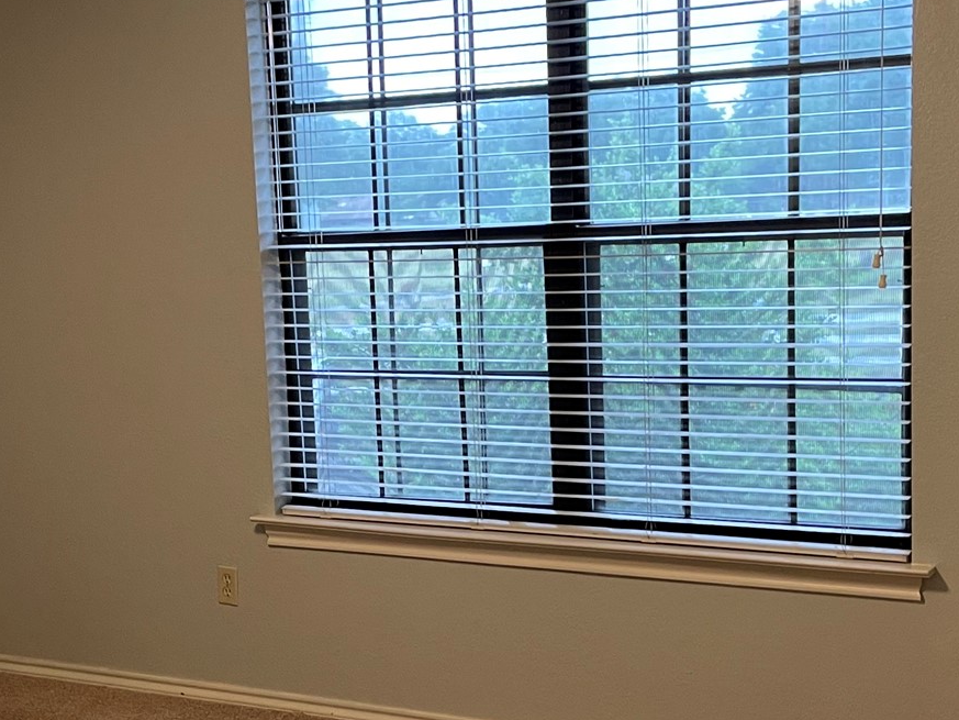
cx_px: 436
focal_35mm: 61
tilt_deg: -8.4
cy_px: 441
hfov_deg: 31.7
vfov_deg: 24.0
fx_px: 1690
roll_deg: +2.1
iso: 125
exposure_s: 1/60
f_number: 1.6
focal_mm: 4.2
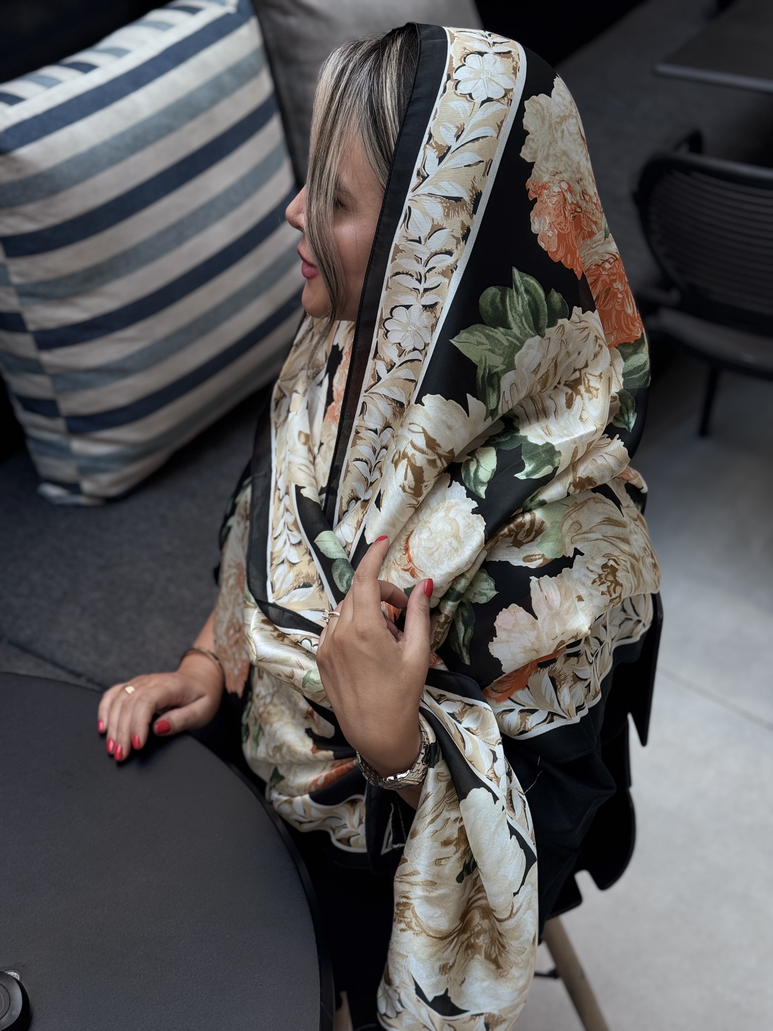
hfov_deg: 30.3
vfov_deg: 39.7
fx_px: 1429
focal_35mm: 48
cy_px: 516
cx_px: 386
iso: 64
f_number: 1.78
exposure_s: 1/177
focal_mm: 6.76
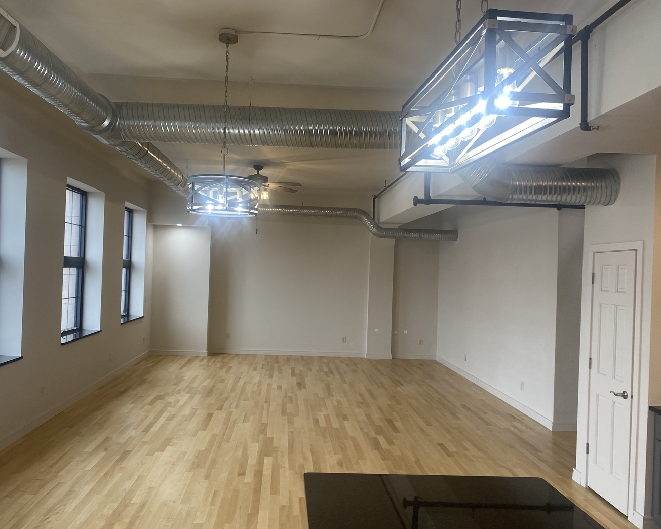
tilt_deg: +1.7
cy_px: 270
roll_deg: -2.5
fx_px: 548
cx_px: 304
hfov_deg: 62.1
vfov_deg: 51.5
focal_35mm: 28
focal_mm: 4.25
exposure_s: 1/120
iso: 100
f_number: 1.8
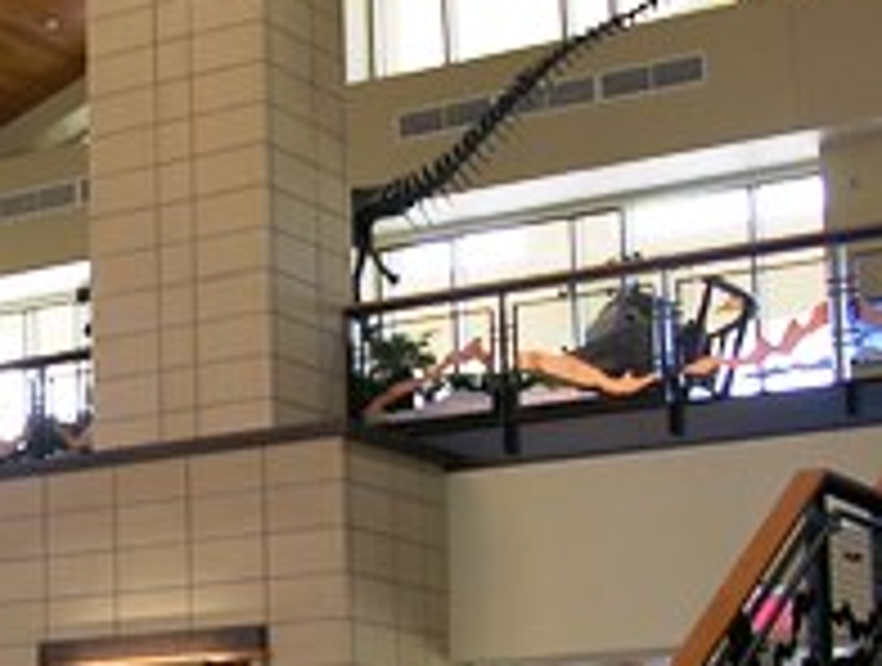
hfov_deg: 19.4
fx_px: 2503
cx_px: 4
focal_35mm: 98
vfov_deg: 15.0
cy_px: 578
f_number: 2.8
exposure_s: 1/20.8
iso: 50
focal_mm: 8.9
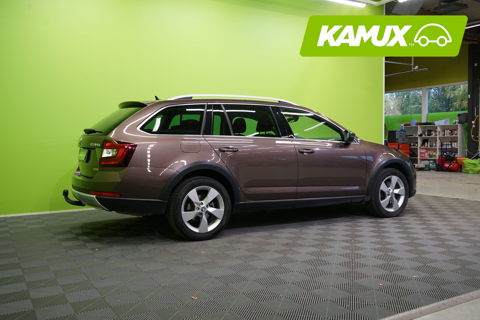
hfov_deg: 58.7
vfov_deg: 41.1
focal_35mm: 32
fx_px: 427
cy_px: 160
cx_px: 240
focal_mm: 32
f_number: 6.3
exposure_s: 1/30
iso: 800
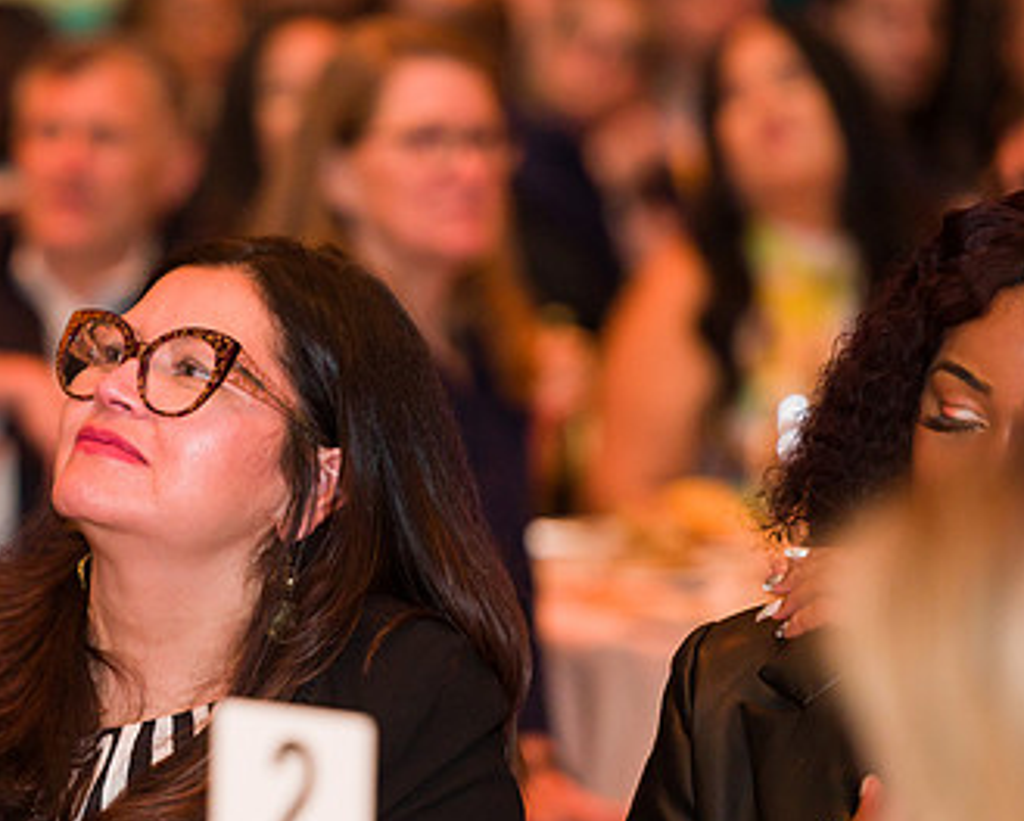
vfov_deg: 5.4
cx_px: 174
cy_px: 389
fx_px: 8769
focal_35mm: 289
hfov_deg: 6.7
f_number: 3.2
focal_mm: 175
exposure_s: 1/200
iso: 1600
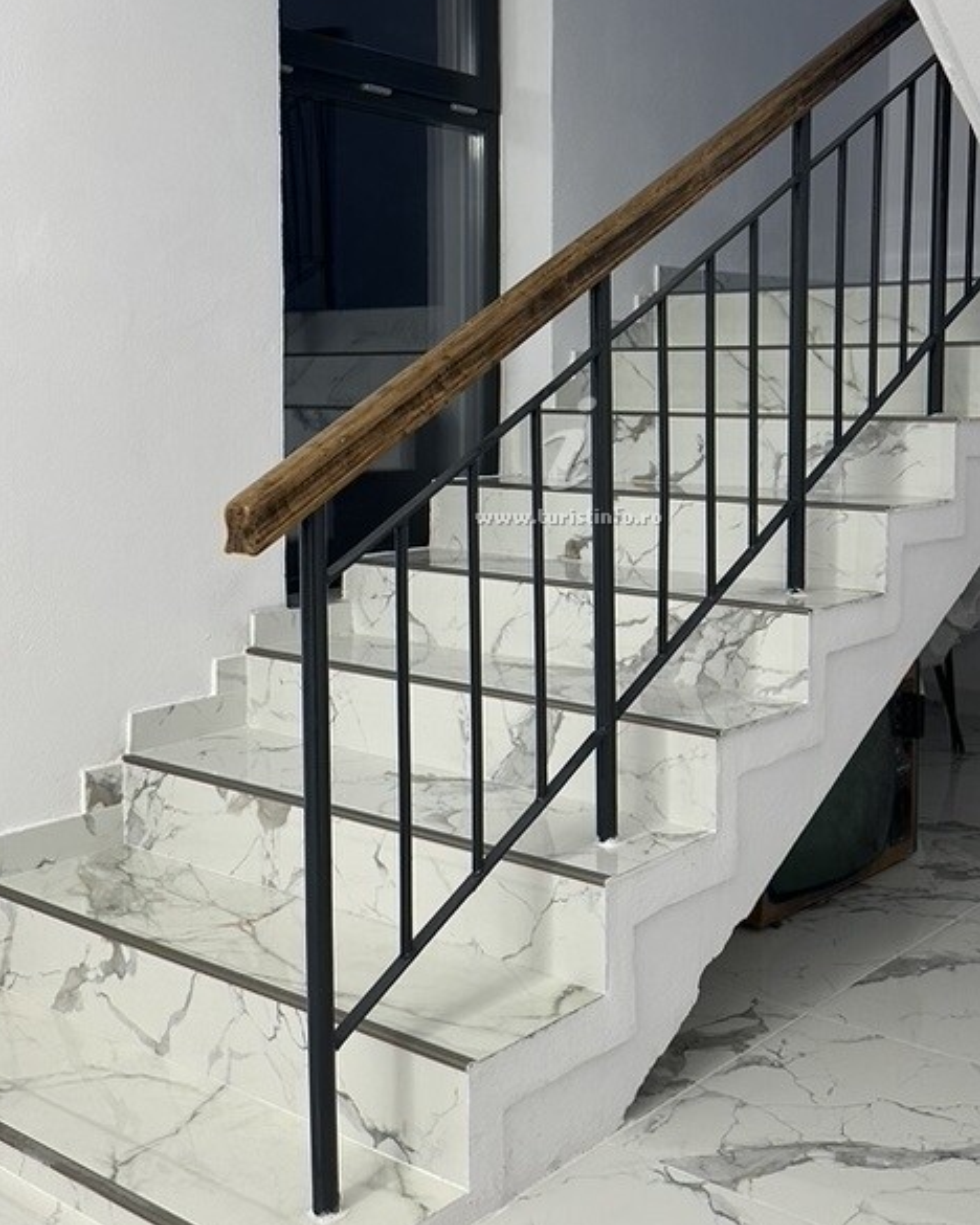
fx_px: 1486
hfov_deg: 36.4
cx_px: 580
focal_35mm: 41
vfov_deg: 44.5
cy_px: 469
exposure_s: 1/50
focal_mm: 6.86
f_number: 1.78
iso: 160
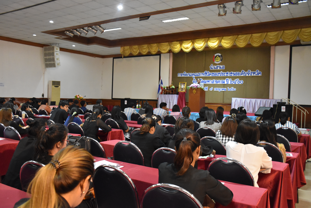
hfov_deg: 57.2
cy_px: 104
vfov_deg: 40.0
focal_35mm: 33
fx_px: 285
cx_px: 156
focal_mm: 22
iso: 4000
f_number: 3.5
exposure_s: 1/60
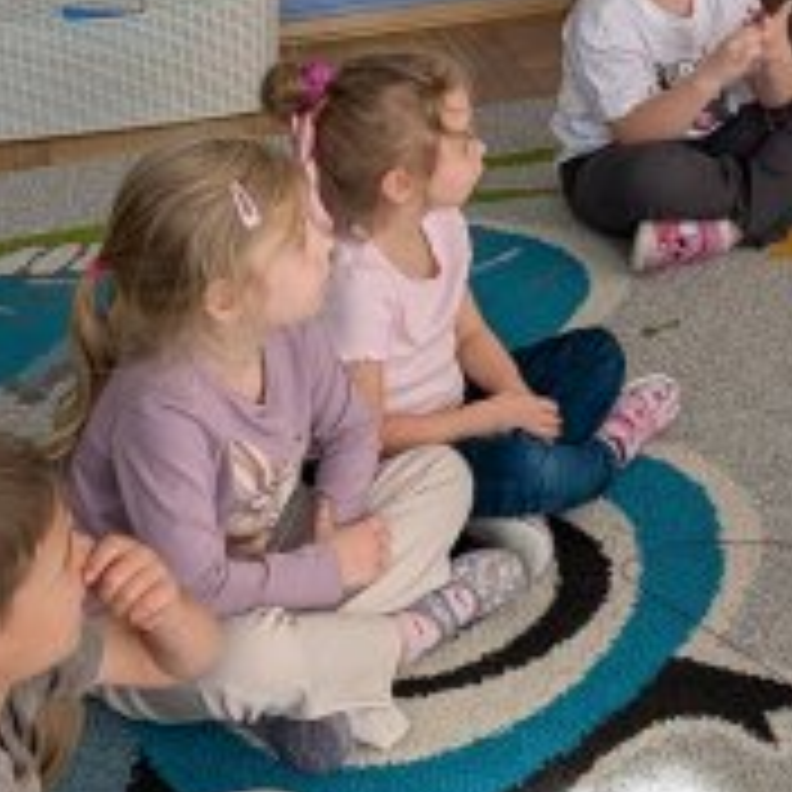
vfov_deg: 18.8
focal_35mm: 88
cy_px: -126
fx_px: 2278
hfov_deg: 18.9
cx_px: 873
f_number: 1.89
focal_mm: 5.43
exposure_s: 1/50
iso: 35
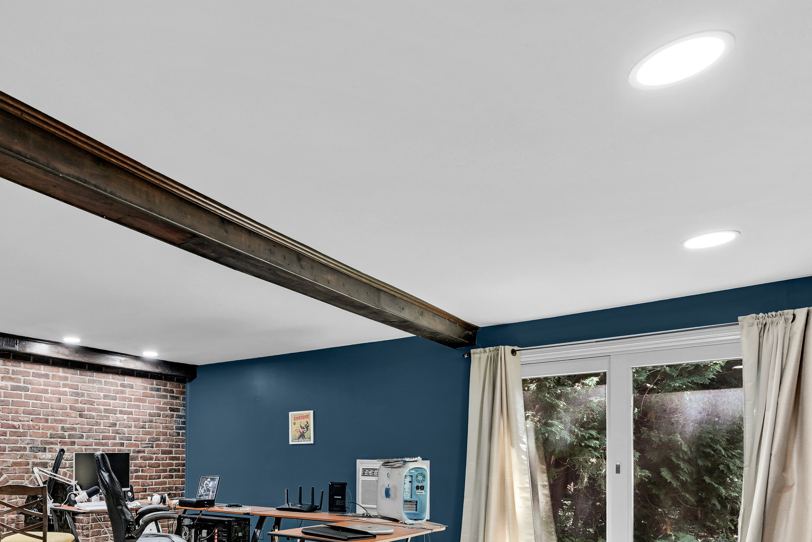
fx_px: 564
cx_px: 192
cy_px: 450
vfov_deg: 47.8
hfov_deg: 66.5
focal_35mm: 25
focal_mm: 14
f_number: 8
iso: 250
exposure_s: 1/250
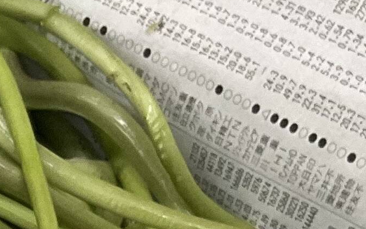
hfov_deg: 10.6
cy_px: 646
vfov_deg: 6.6
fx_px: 1825
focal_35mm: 183
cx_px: -349
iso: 64
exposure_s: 1/60
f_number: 1.8
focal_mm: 3
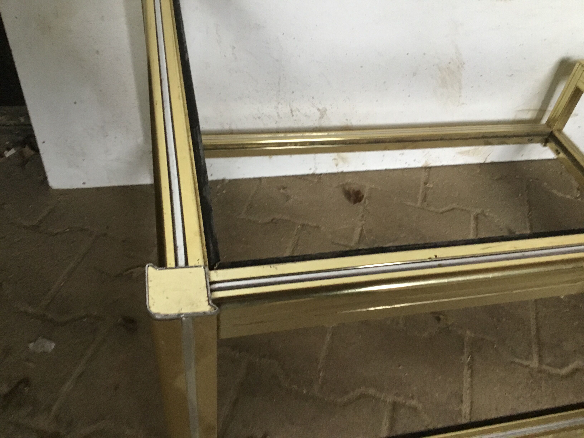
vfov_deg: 45.4
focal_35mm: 31
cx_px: 292
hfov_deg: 58.4
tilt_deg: -44.1
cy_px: 219
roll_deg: -9.0
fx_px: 523
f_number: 2.4
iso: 200
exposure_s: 1/20
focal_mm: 3.3
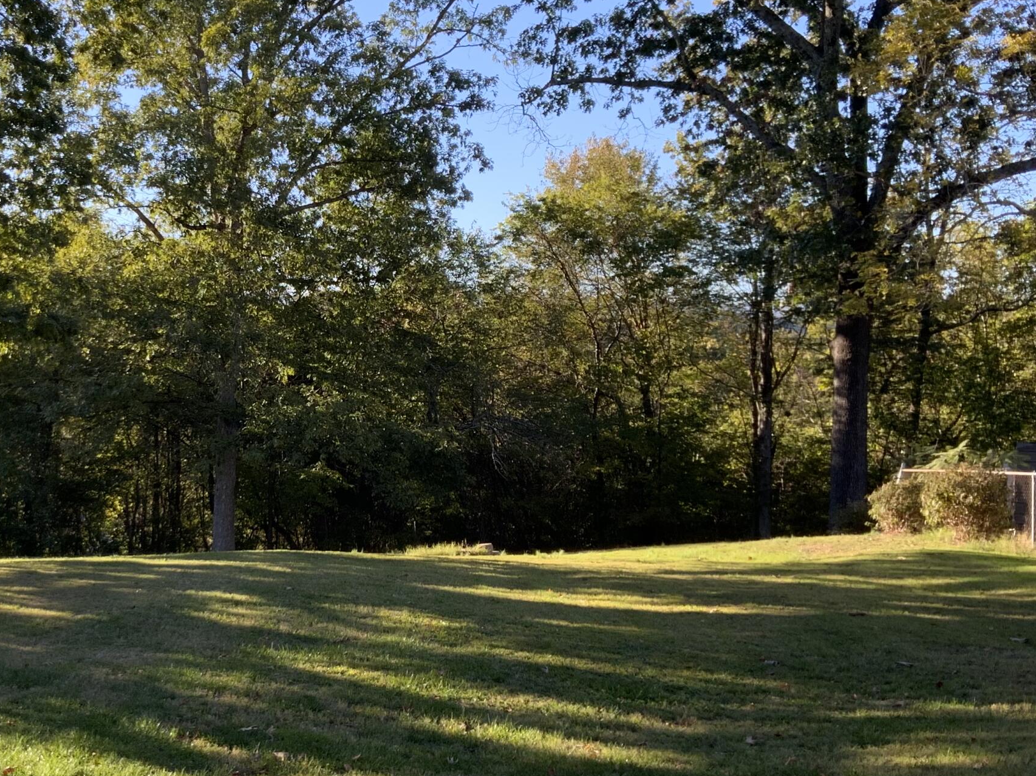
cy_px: 389
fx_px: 1526
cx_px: 257
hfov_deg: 36.6
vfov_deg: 28.6
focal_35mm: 51
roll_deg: -2.9
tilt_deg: -0.9
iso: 16
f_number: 1.8
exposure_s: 1/196
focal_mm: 3
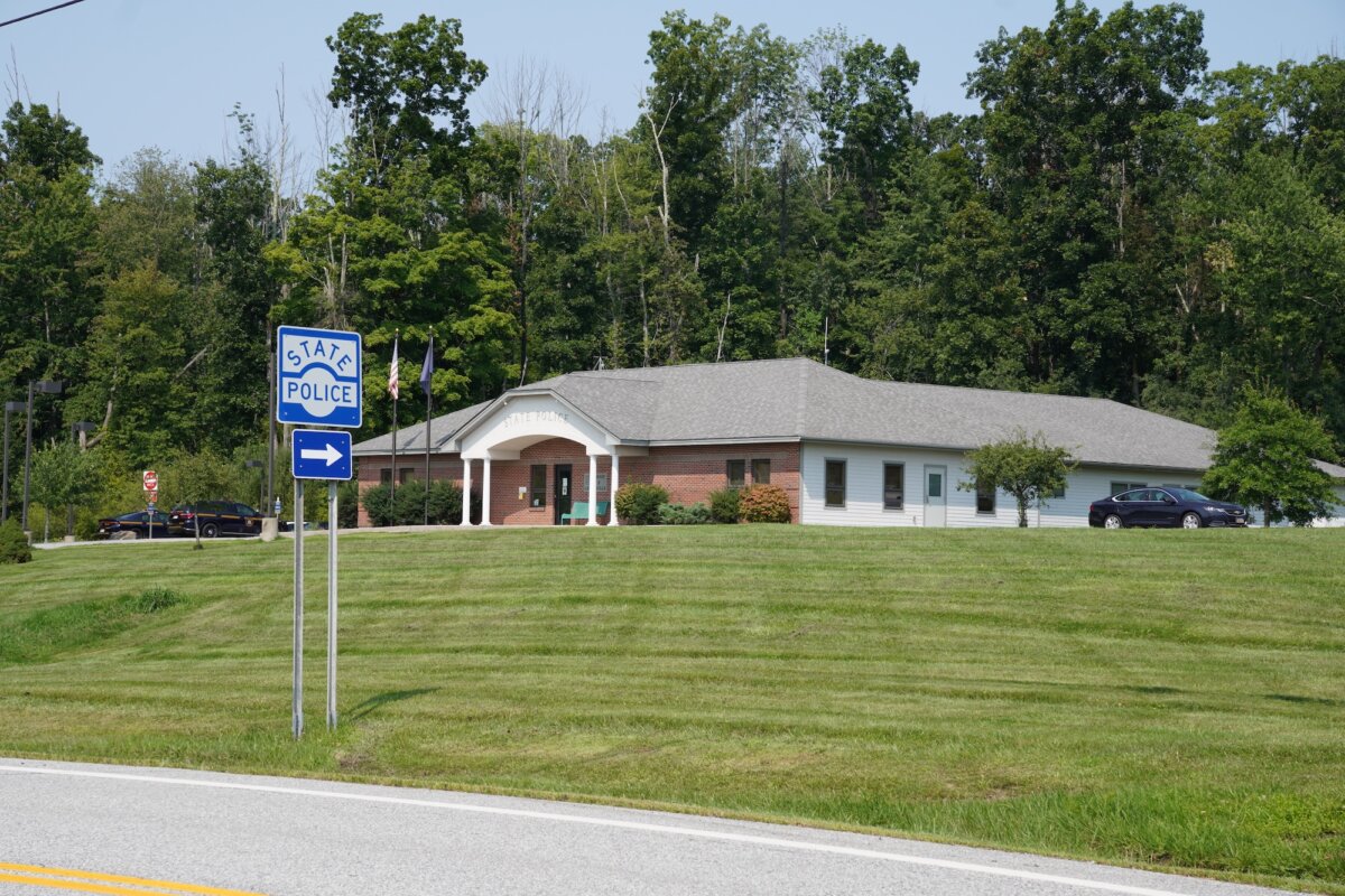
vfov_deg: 18.2
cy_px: 448
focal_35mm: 75
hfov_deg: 27.0
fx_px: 2802
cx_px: 672
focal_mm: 50
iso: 100
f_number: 9
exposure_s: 1/200
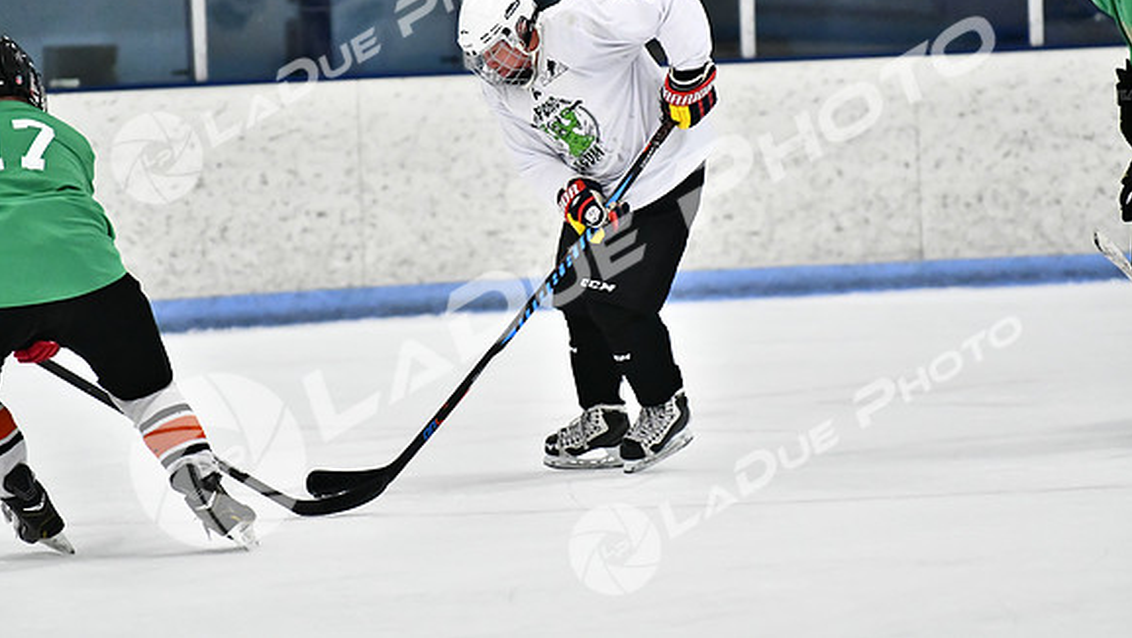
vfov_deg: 4.1
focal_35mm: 300
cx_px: 565
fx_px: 9008
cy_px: 260
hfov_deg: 7.2
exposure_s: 1/1600
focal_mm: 190
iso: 6400
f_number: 2.8
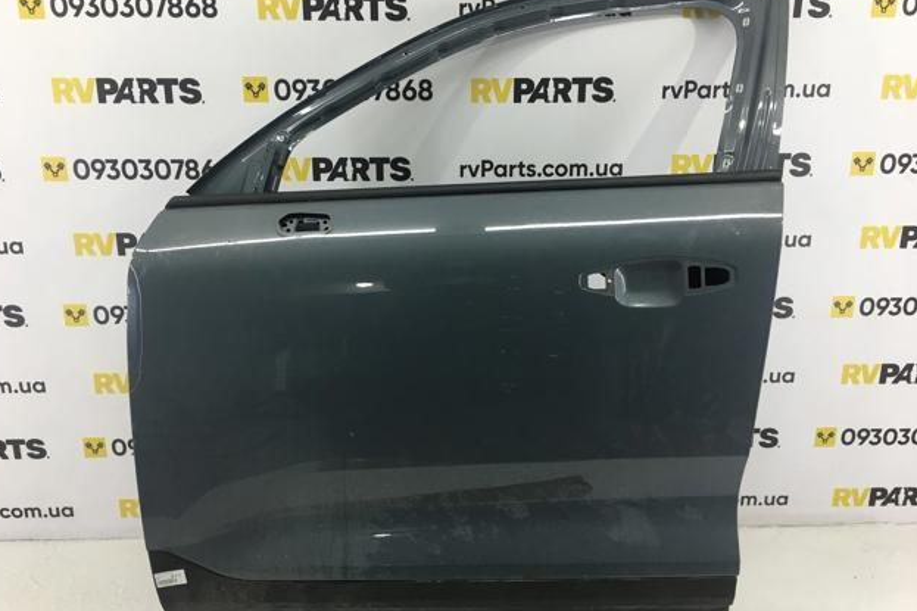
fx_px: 789
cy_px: 308
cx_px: 452
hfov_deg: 60.3
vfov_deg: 42.3
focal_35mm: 31
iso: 25
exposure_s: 1/33
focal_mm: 4.15
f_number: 2.2
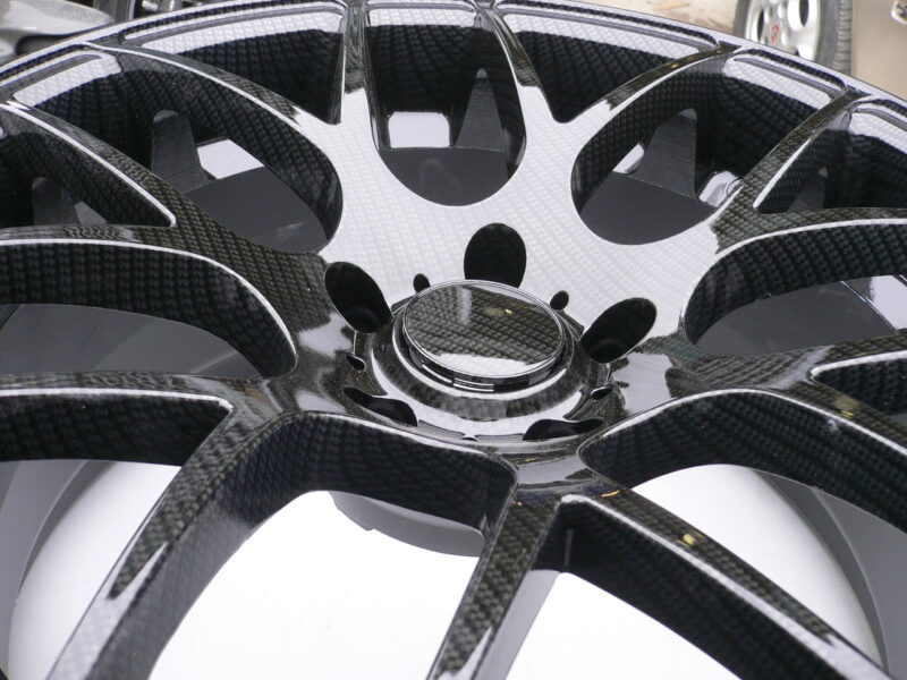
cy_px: 340
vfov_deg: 40.7
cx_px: 454
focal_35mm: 35
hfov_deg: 52.6
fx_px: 917
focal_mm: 5.8
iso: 100
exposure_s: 1/30
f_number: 2.8
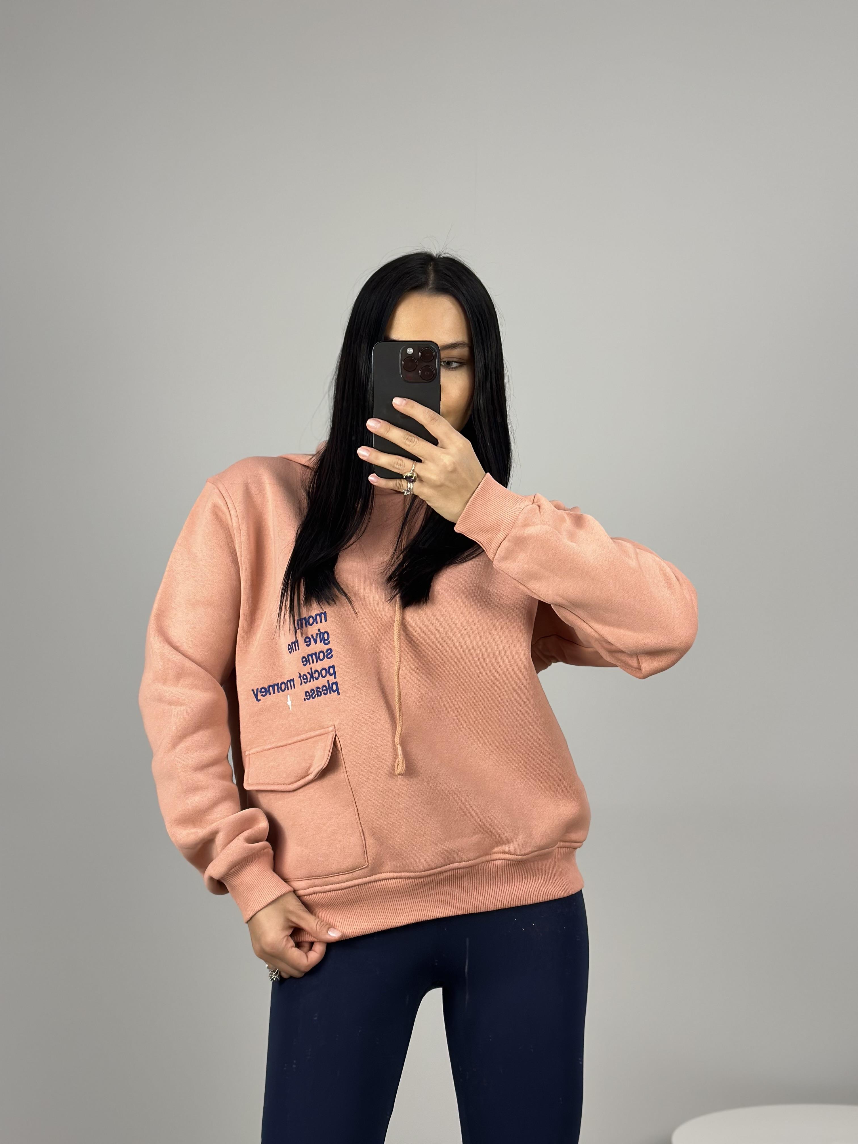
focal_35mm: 48
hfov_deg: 30.3
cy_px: 572
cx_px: 429
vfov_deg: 39.7
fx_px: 1586
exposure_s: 1/100
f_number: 1.78
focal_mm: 6.86
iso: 125
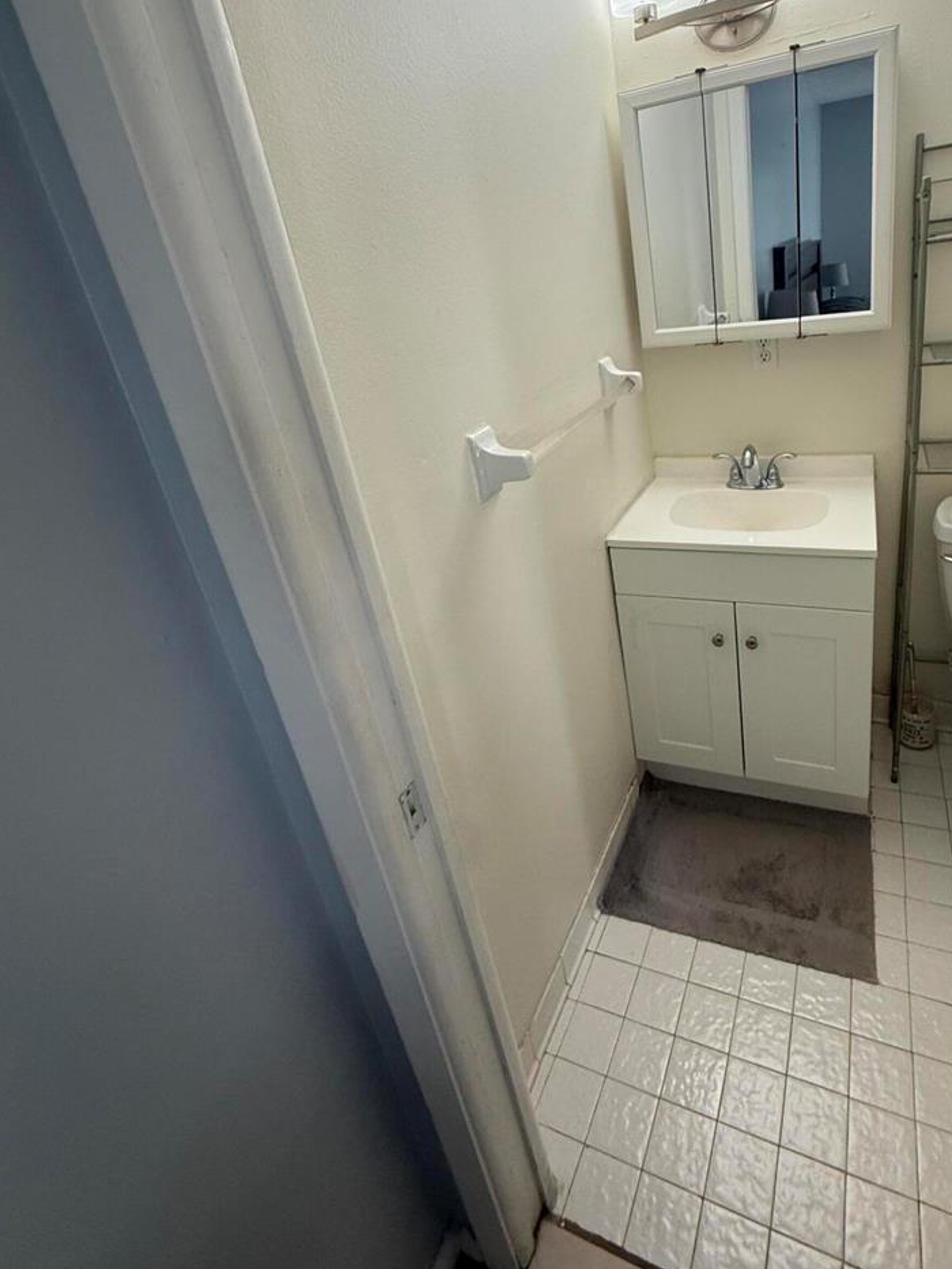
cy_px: 501
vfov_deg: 86.5
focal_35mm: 18
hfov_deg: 70.6
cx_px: 589
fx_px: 660
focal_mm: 2.22
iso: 160
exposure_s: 1/120
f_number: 2.2
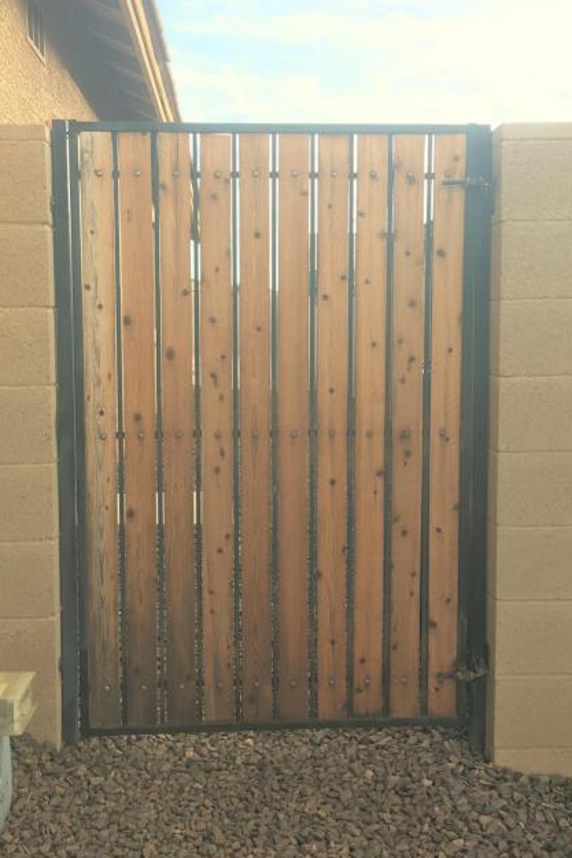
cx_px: 261
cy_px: 403
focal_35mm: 37
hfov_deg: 35.9
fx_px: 882
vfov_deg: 51.9
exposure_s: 1/120
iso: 25
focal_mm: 4.15
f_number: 2.2
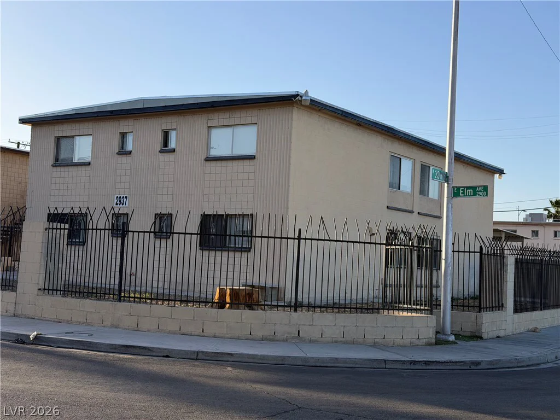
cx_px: 280
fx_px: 777
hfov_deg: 39.7
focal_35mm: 48
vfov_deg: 30.3
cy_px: 210
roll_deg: -3.0
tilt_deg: +4.5
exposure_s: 1/1980
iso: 64
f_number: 1.78
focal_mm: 6.76
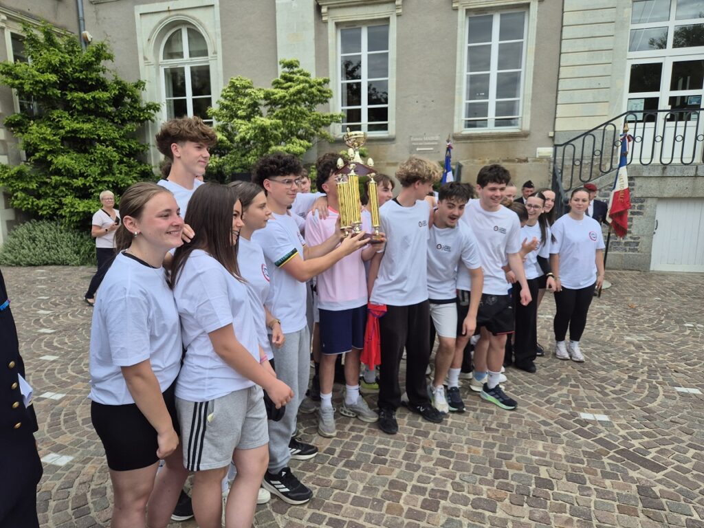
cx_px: 352
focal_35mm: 23
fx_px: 468
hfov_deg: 73.9
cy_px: 264
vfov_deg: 58.9
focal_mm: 5.4
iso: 25
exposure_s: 1/1052
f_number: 1.8
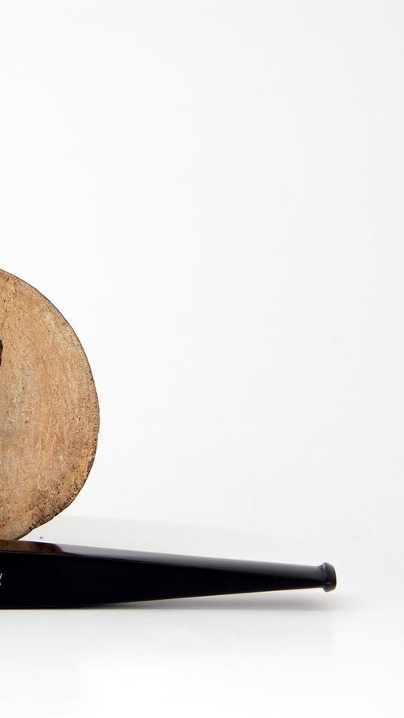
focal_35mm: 155
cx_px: -43
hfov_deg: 7.8
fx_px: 2951
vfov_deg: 13.9
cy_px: 358
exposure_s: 1/84.7
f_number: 3.7
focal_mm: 27.3
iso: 100
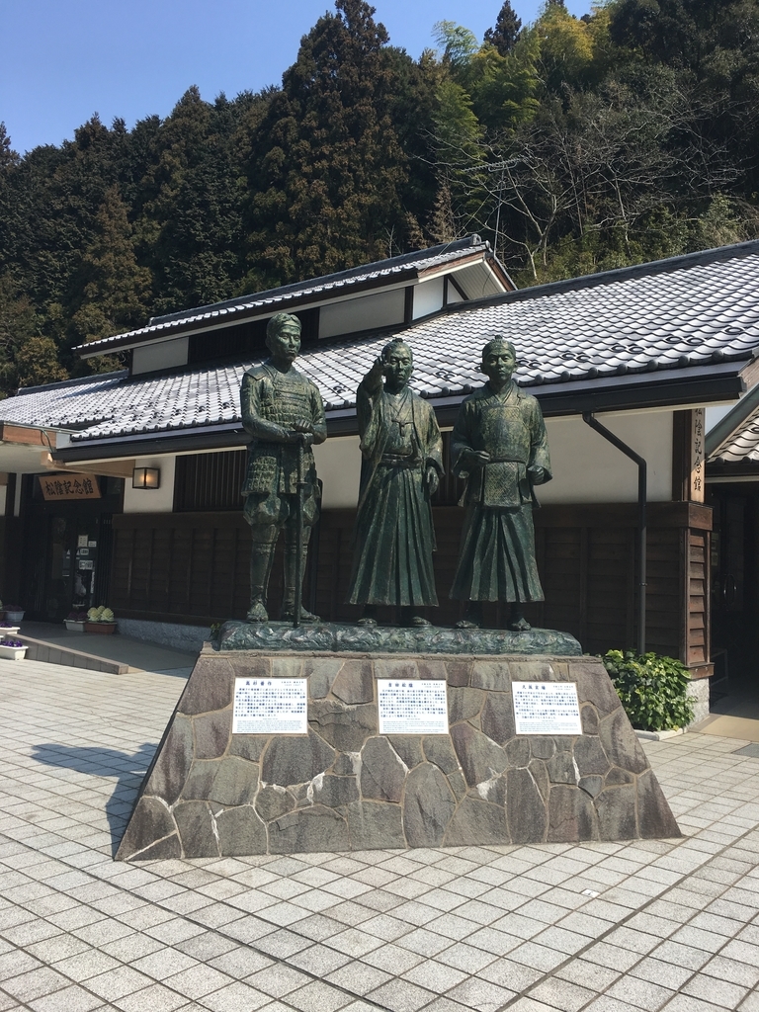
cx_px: 380
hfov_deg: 48.2
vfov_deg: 61.7
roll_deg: -2.8
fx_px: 848
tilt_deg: +4.2
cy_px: 506
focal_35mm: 29
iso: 25
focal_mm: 4.15
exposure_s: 1/1261
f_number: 2.2
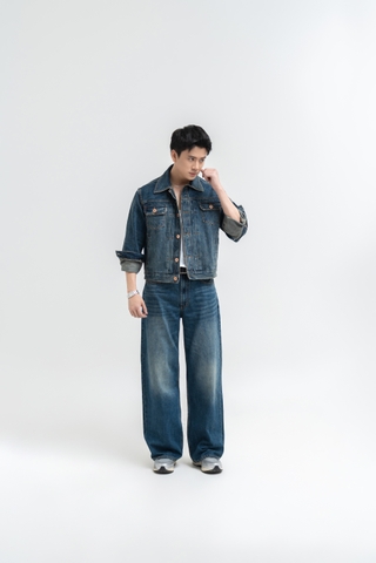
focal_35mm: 54
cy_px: 282
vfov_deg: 36.9
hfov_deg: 25.1
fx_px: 846
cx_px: 188
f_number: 4.5
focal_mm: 54
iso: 200
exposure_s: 1/160
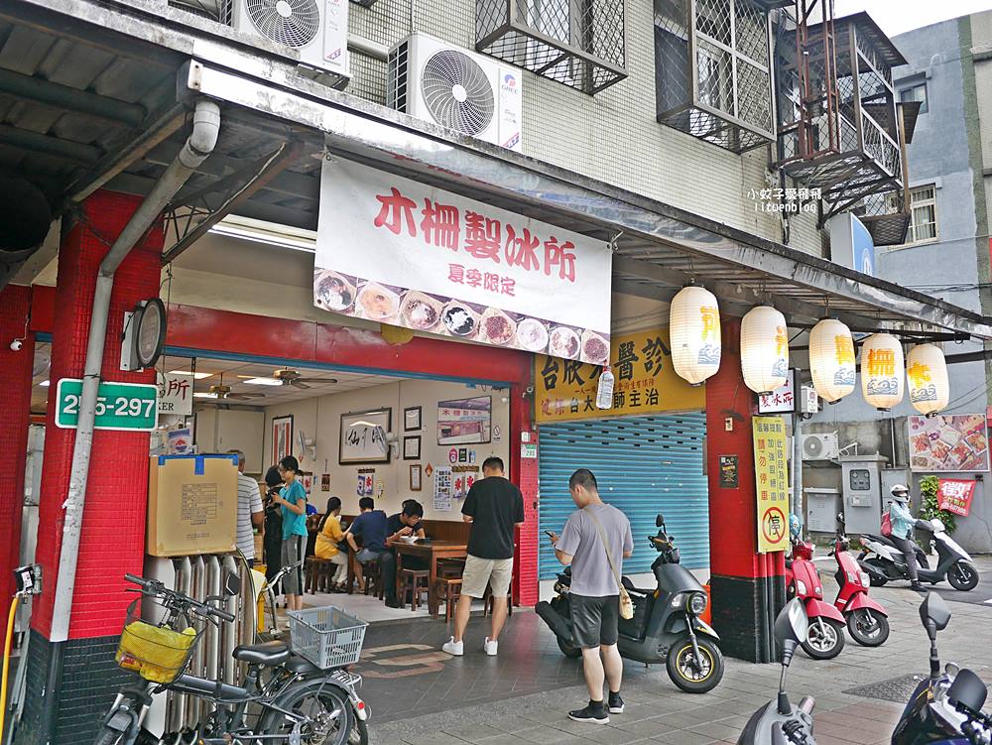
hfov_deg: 63.4
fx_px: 803
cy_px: 372
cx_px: 496
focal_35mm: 28
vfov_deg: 49.8
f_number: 2.5
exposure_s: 1/200
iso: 200
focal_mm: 14
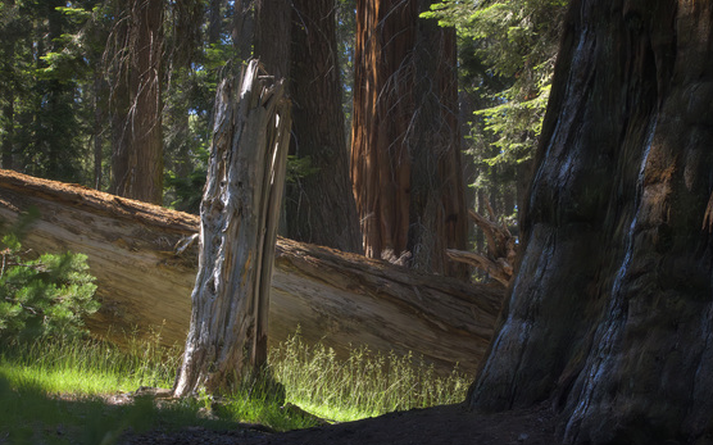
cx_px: 358
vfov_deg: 8.5
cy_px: 229
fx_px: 2991
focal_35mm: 154
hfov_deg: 13.6
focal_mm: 150
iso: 3600
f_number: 11
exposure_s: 1/4000
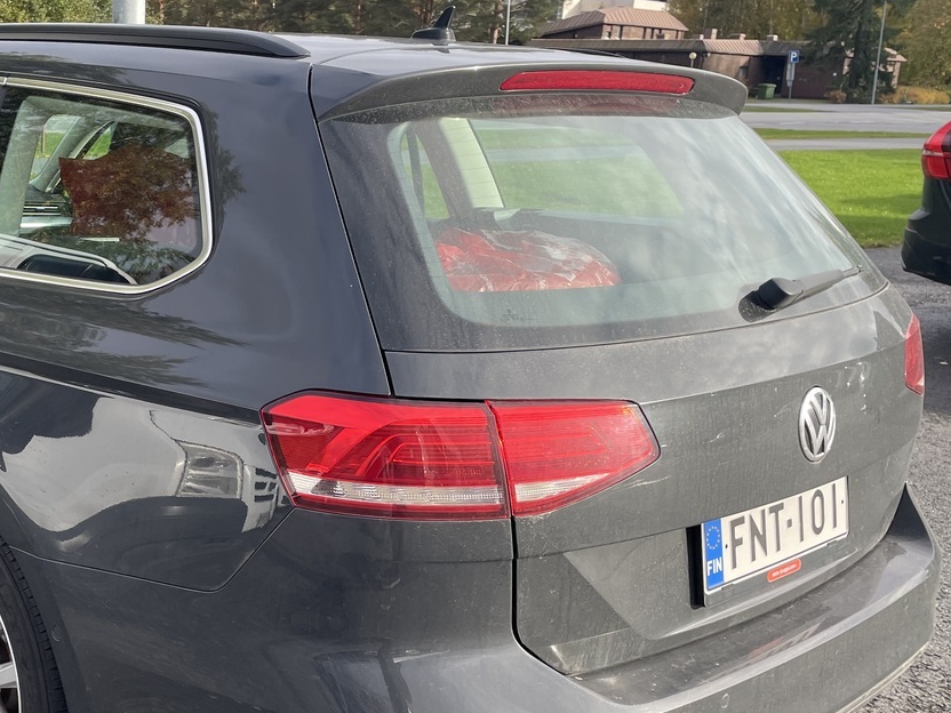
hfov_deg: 40.6
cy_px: 427
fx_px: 1236
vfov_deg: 32.1
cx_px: 213
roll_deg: -0.6
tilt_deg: -15.9
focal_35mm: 45
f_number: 1.6
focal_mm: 4.2
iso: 32
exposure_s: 1/561
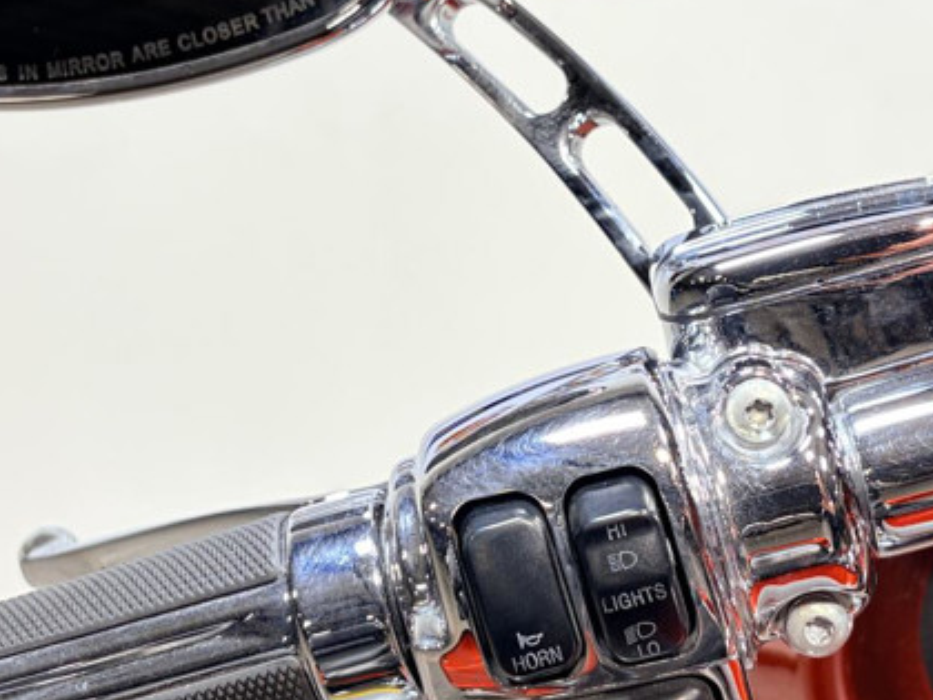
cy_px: 364
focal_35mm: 66
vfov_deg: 22.3
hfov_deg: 29.4
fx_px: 1779
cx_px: 523
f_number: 1.6
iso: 40
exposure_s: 1/120
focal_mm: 5.96
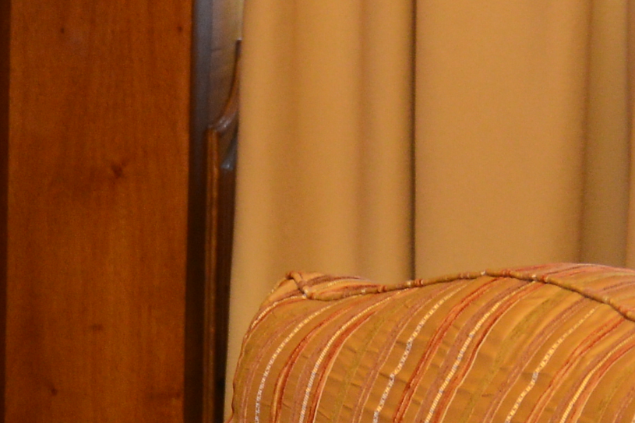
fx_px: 5255
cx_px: -1362
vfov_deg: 4.6
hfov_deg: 6.3
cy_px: 534
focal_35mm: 298
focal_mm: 44
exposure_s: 1/50
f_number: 3.5
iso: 800
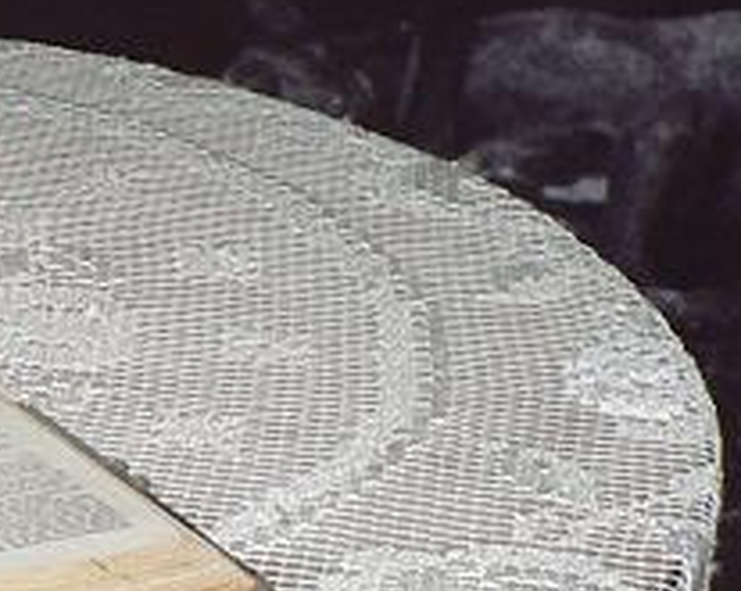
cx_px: -430
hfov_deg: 13.2
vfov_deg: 11.3
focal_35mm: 136
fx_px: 2978
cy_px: 136
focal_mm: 6
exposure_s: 1/250
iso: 80
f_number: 2.8
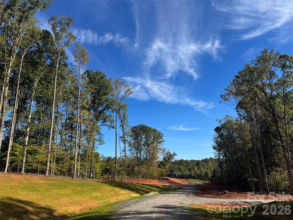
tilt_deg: +16.1
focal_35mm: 24
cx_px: 146
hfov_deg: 71.6
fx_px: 203
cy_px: 110
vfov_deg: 56.8
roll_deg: +2.9
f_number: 1.78
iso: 80
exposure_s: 1/4310
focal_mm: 6.76
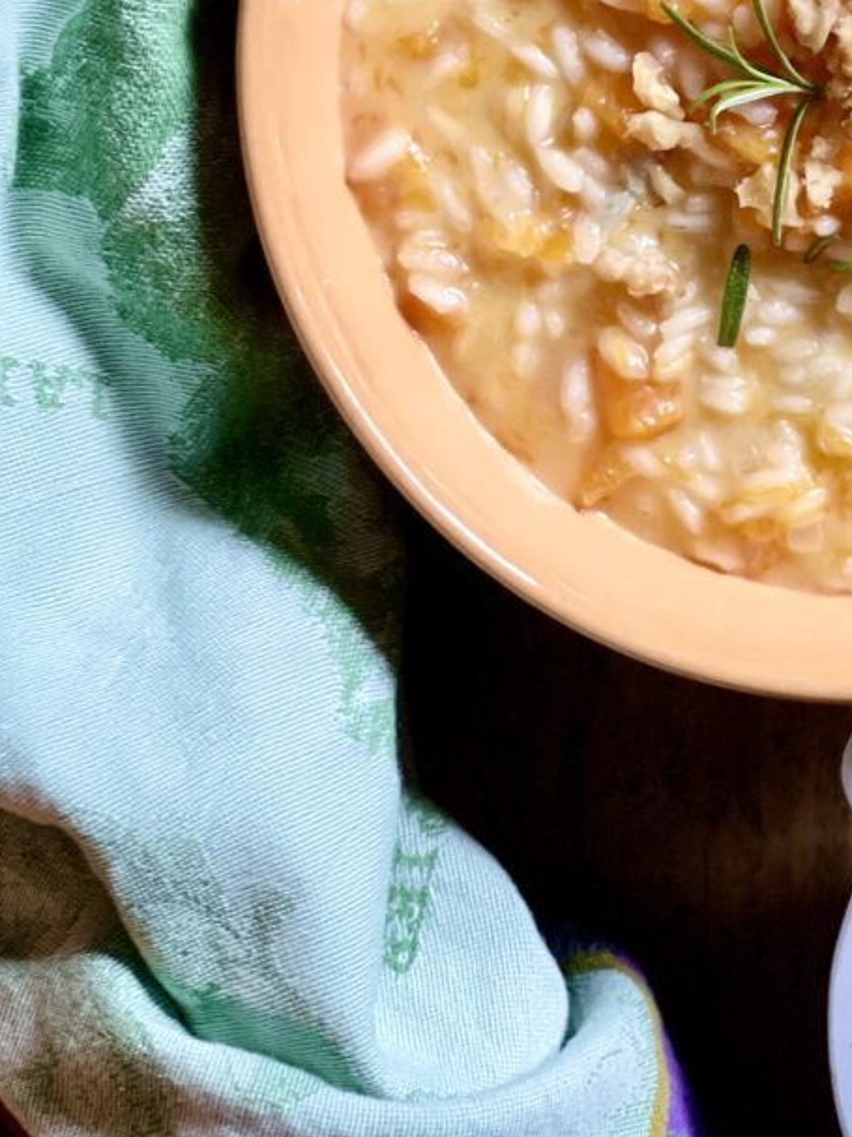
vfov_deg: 14.3
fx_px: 4432
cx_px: 874
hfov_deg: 10.9
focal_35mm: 135
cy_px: -45
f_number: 2.2
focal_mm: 7.5
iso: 250
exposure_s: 1/90
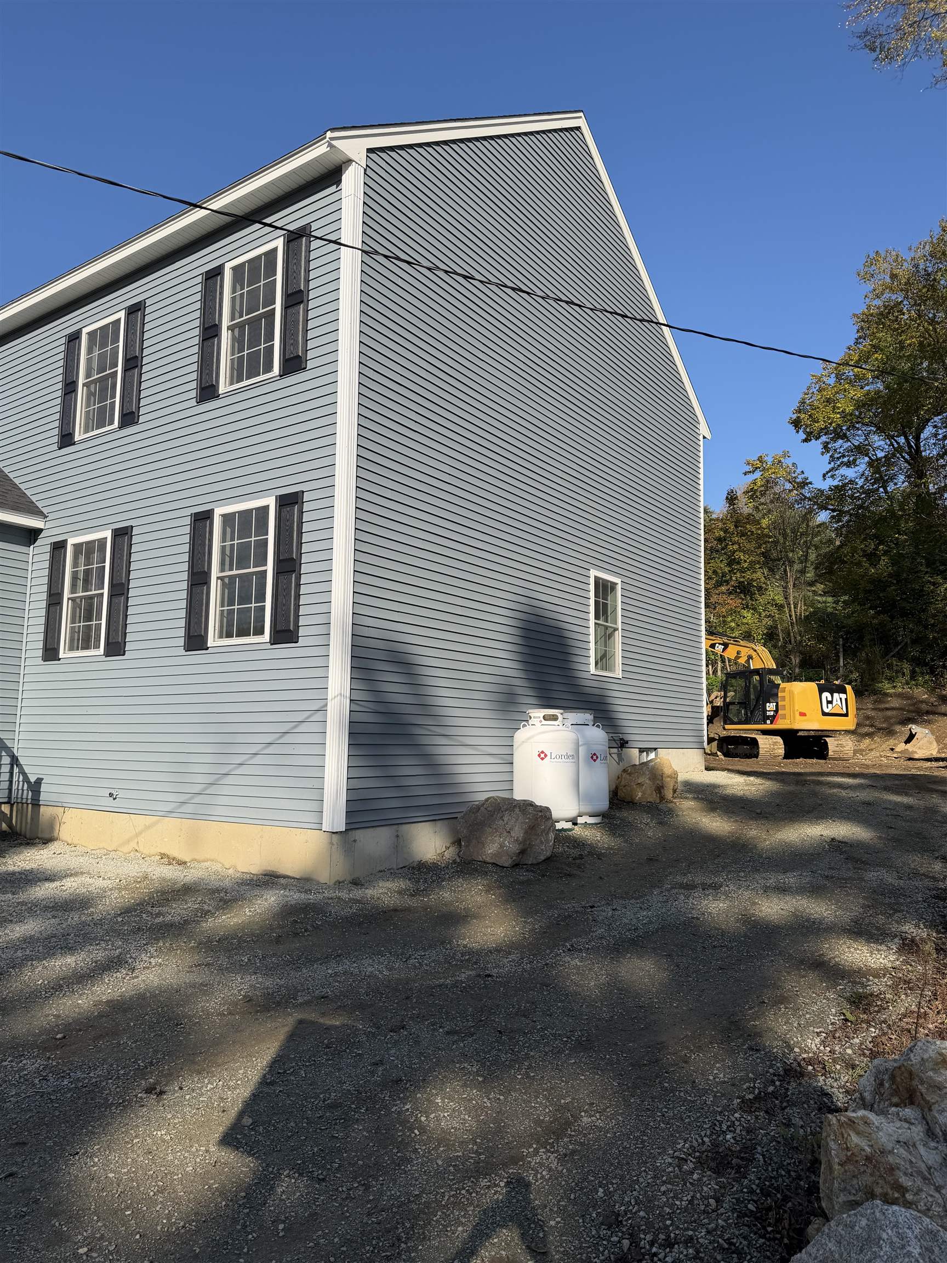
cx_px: 474
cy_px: 632
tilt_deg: +7.7
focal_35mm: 24
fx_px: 875
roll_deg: +0.5
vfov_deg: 71.6
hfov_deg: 56.8
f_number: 1.78
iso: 80
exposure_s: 1/4167
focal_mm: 6.76
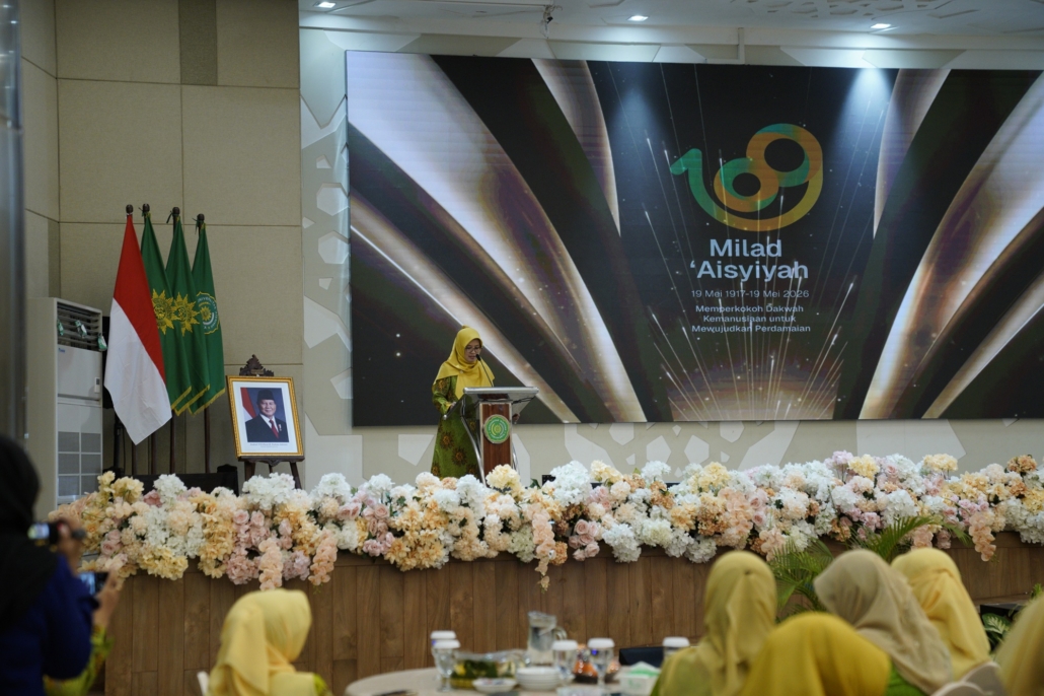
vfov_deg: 19.4
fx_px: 2029
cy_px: 348
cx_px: 522
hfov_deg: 28.9
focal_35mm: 70
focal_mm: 70
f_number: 2.8
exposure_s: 1/320
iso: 1250
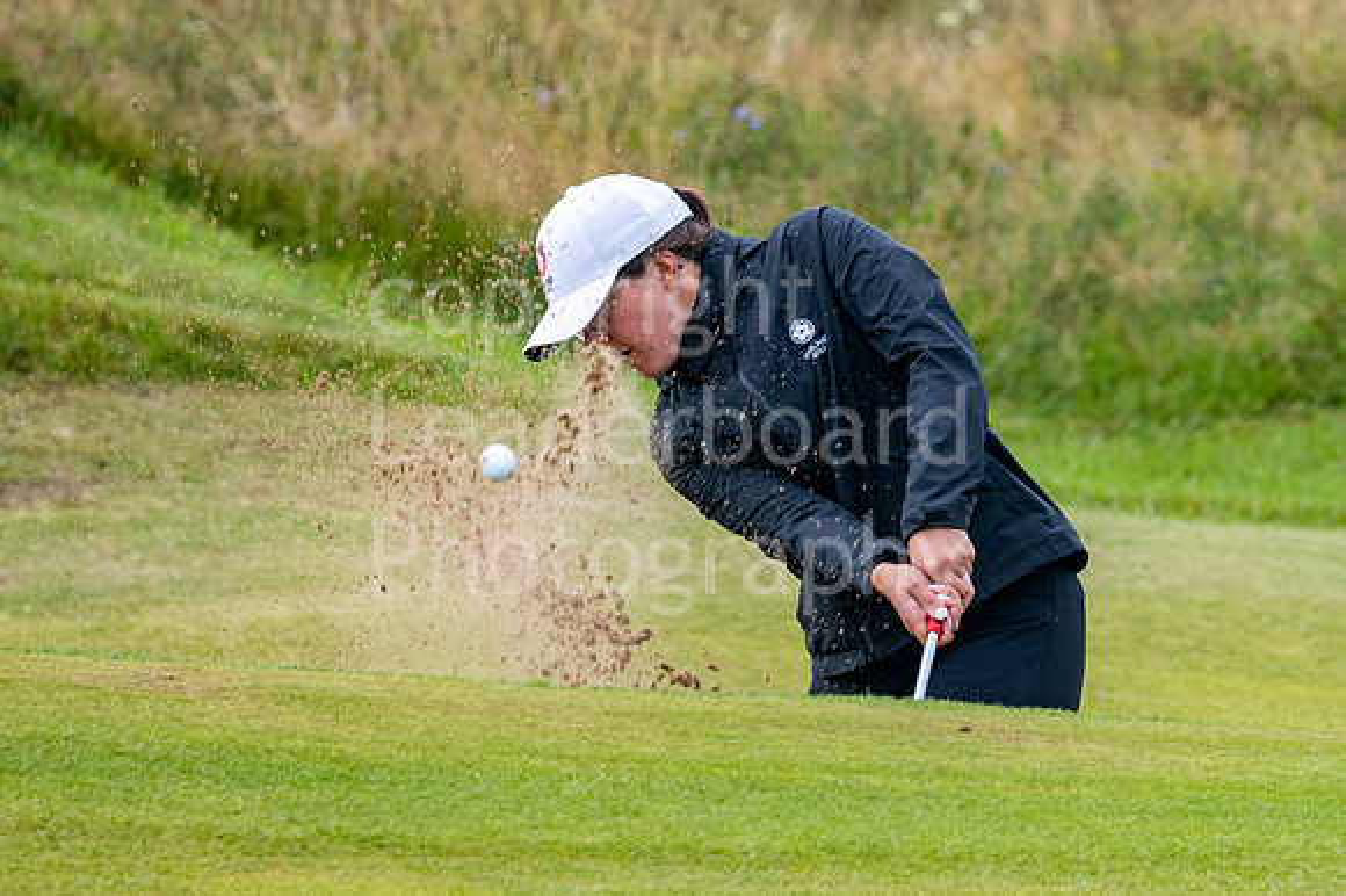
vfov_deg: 2.2
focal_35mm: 619
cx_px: 926
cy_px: 374
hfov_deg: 3.3
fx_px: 23127
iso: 200
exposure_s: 1/1250
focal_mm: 300
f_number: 5
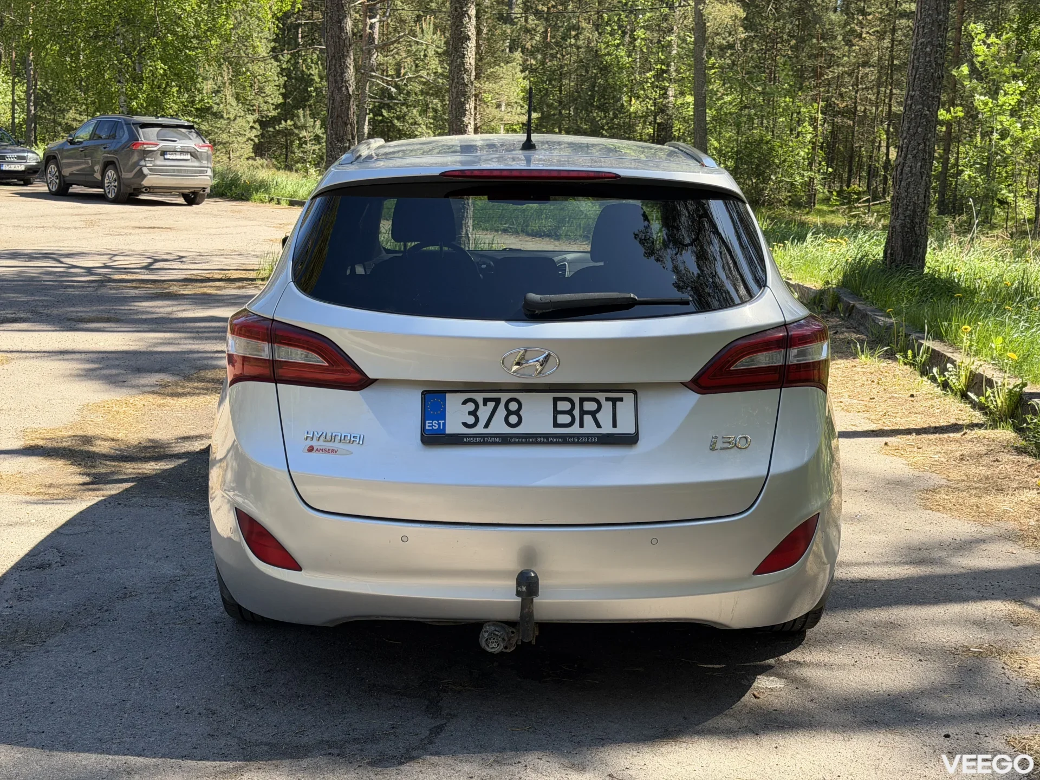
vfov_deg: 30.3
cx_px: 520
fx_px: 1442
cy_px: 390
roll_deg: -2.0
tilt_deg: -10.1
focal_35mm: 48
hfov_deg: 39.7
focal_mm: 6.76
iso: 80
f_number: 1.78
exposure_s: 1/895
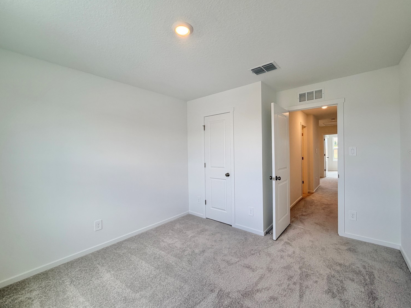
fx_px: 178
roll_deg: +0.8
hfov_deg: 98.1
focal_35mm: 15
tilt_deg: -0.5
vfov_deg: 81.8
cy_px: 152
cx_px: 214
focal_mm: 2.22
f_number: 2.2
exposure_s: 1/120
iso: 80
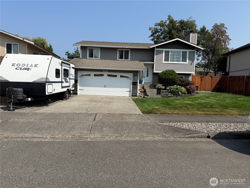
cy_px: 94
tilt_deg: -3.9
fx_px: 173
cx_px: 125
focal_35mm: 24
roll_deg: -3.1
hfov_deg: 71.6
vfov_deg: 56.8
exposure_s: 1/5319
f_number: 1.78
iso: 80
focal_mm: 6.76
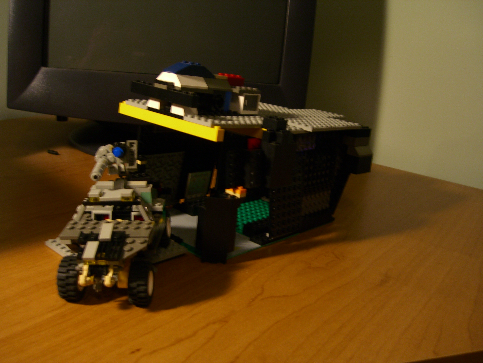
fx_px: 530
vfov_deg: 37.7
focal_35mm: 38
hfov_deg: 49.0
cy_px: 182
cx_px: 242
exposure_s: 1/8
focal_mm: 7.9
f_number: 2.8
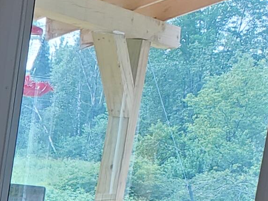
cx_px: -252
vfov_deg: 10.3
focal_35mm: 137
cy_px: 350
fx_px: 1061
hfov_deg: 12.8
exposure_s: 1/120
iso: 64
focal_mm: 4.3
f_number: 2.4
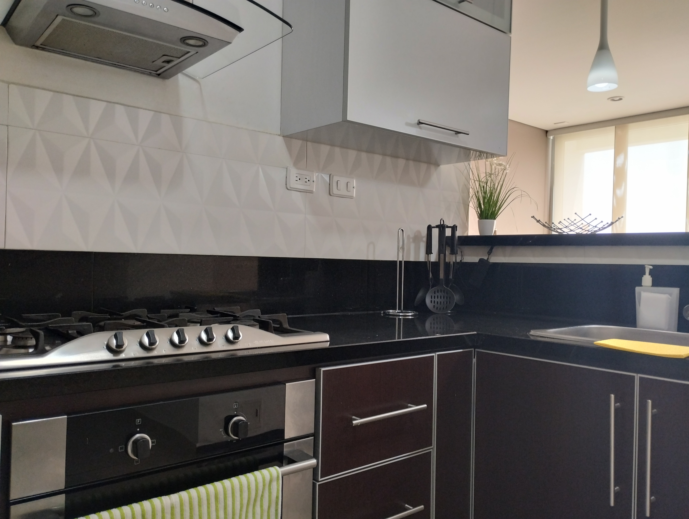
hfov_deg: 63.4
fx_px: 558
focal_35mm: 28
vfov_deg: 49.9
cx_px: 344
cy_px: 260
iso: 388
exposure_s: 1/24
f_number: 1.8
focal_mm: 4.27
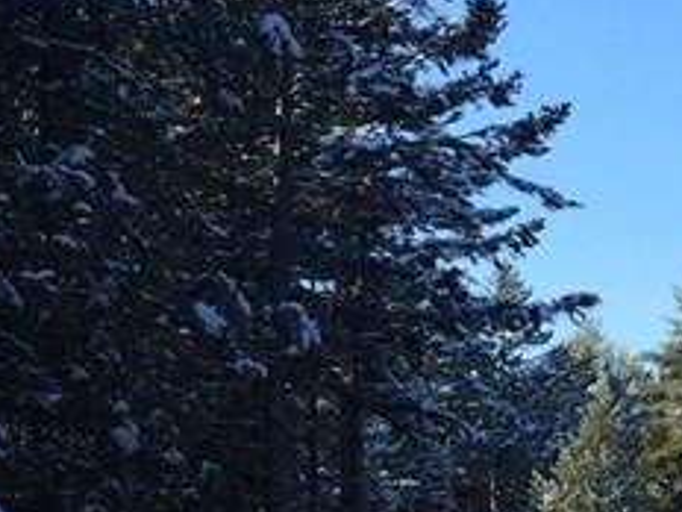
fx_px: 2522
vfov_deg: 11.6
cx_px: 908
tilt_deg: +5.5
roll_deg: +2.2
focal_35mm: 128
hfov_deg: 14.7
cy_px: 165
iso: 32
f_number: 2.2
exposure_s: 1/1014
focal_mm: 4.15
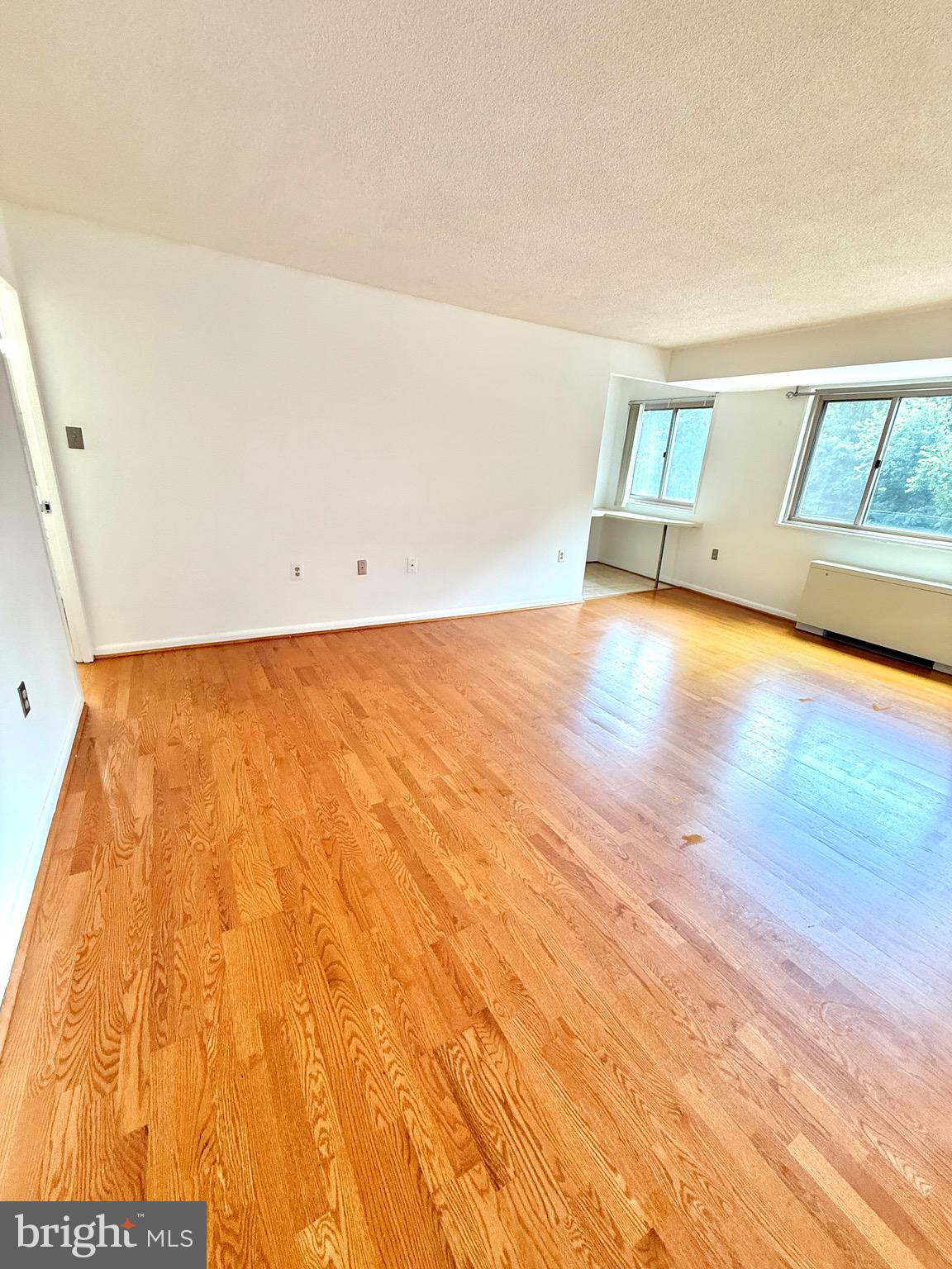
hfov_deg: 85.7
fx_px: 513
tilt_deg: -18.4
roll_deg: -3.8
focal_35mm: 14
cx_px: 476
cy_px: 634
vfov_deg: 102.1
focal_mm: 2.22
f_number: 2.2
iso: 160
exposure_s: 1/120
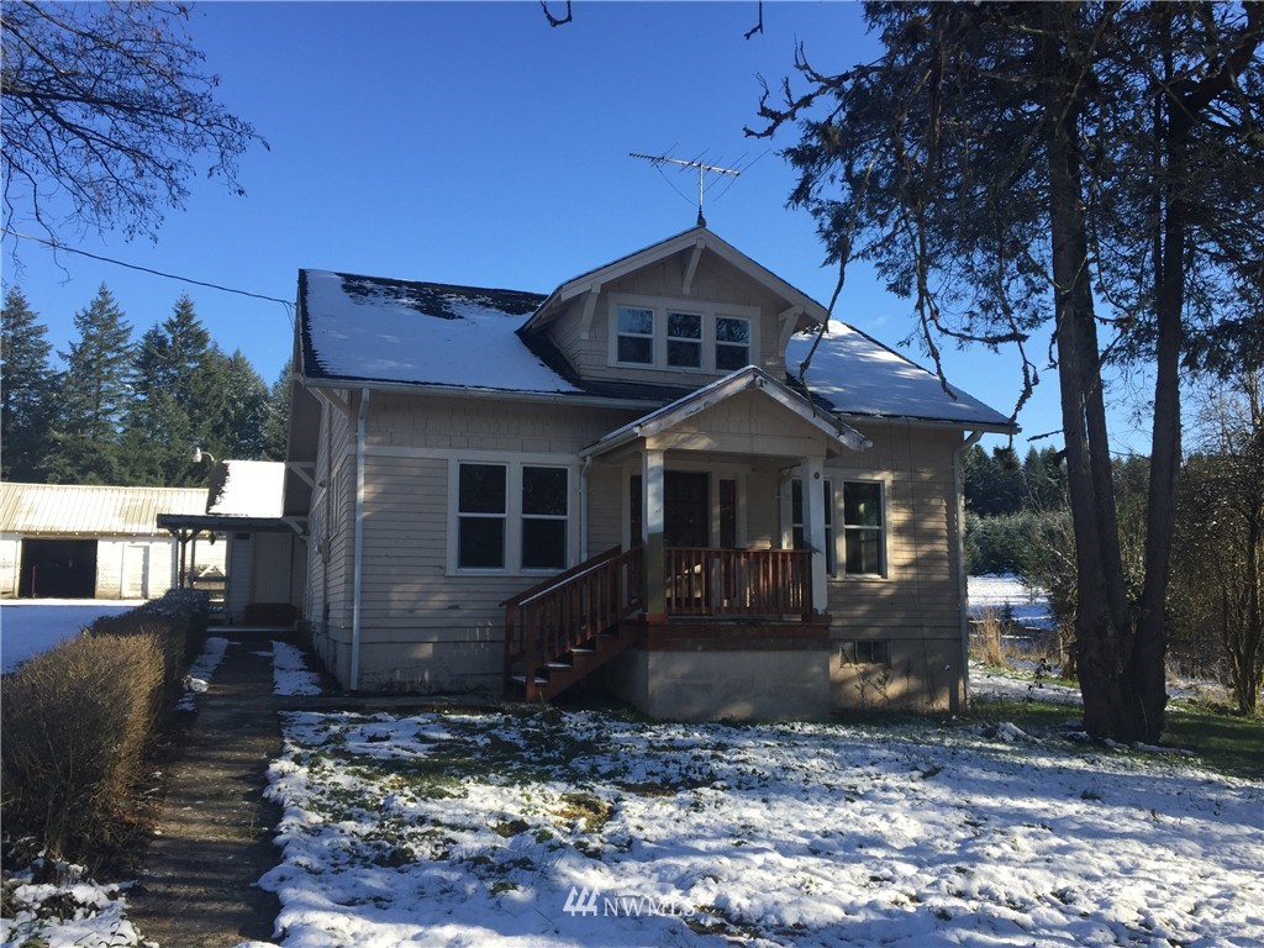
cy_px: 474
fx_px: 1059
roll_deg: -0.2
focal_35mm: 29
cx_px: 632
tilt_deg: +7.9
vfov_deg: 48.2
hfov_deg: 61.7
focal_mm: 4.15
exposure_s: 1/942
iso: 32
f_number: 2.2
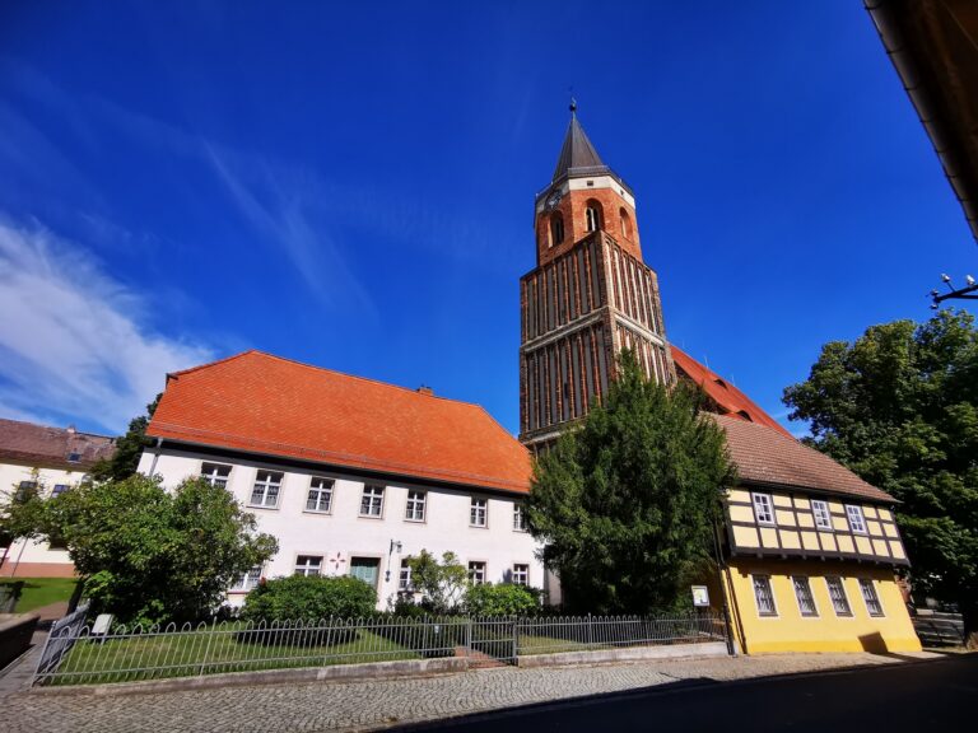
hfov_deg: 94.5
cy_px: 366
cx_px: 489
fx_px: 452
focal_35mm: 16
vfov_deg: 78.1
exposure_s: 1/1385
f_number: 2.2
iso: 50
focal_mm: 2.35
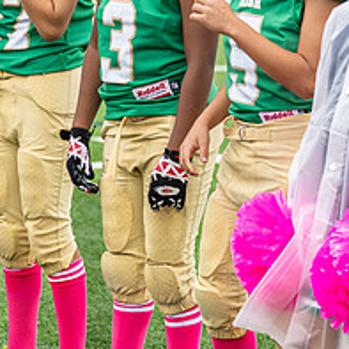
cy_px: -39
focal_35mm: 230
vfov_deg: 7.6
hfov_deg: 7.6
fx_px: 2624
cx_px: 91
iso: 200
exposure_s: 1/500
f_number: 2.8
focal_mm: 70
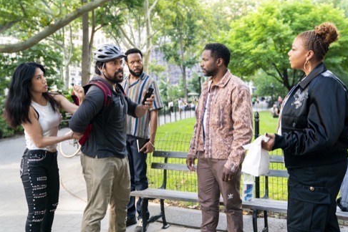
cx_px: 178
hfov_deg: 53.1
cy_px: 117
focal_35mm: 36
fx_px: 348
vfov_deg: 36.9
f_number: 2.8
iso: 400
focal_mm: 35
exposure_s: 1/400
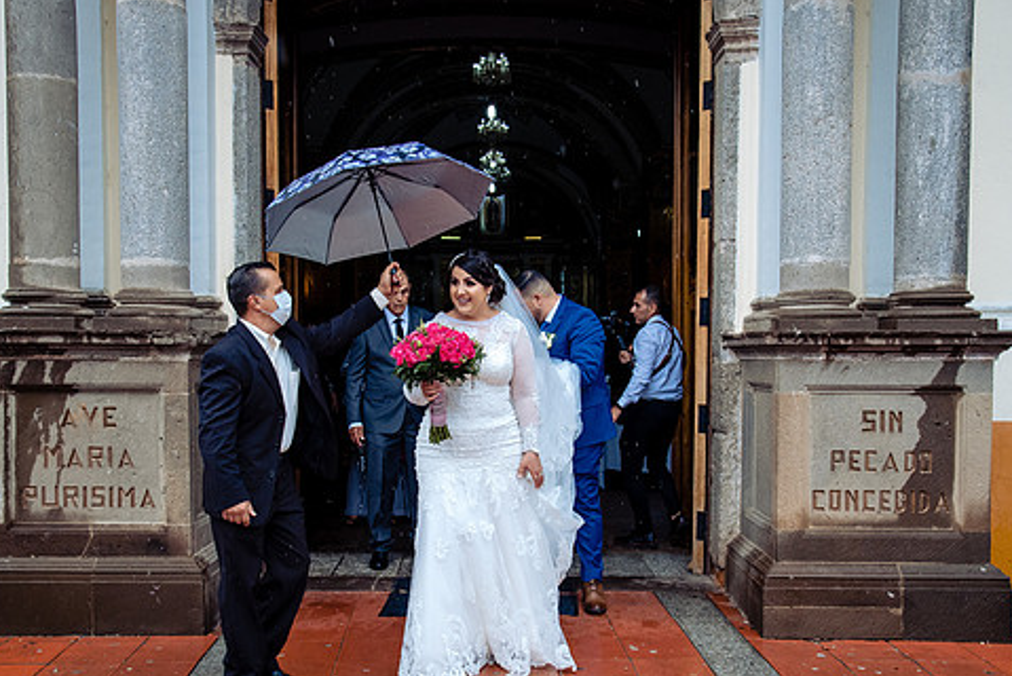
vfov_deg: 33.4
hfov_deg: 48.4
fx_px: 1125
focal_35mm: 40
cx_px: 480
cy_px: 392
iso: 1250
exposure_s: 1/800
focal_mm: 32
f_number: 7.1
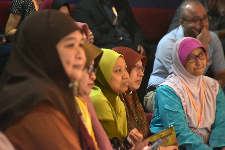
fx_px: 1319
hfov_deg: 9.8
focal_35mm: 211
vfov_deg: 6.5
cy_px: 75
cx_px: 112
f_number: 5.6
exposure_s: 1/60
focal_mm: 140
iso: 1600
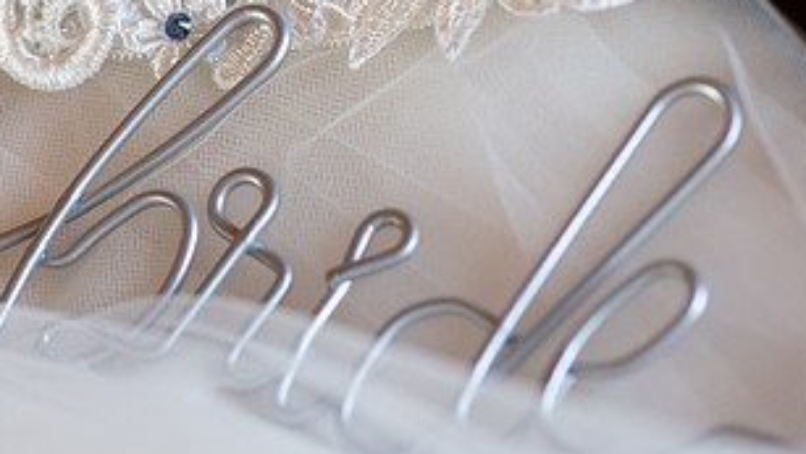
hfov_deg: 10.4
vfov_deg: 5.8
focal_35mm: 208
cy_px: 28
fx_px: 4447
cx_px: 320
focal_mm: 105
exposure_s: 1/320
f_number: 5.6
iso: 2000
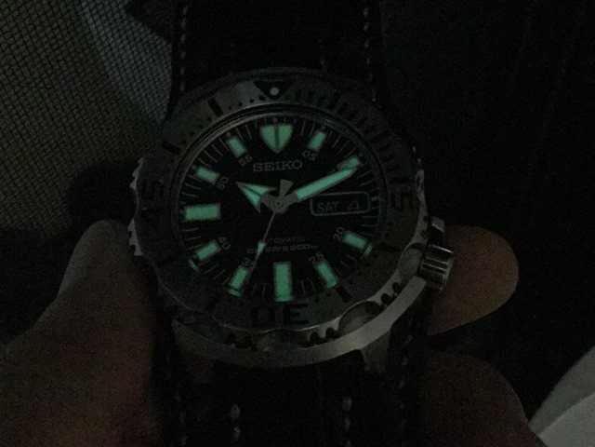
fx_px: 533
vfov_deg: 45.4
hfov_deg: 58.4
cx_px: 298
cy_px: 224
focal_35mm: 31
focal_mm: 3.3
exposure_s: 1/15
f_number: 2.4
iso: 800
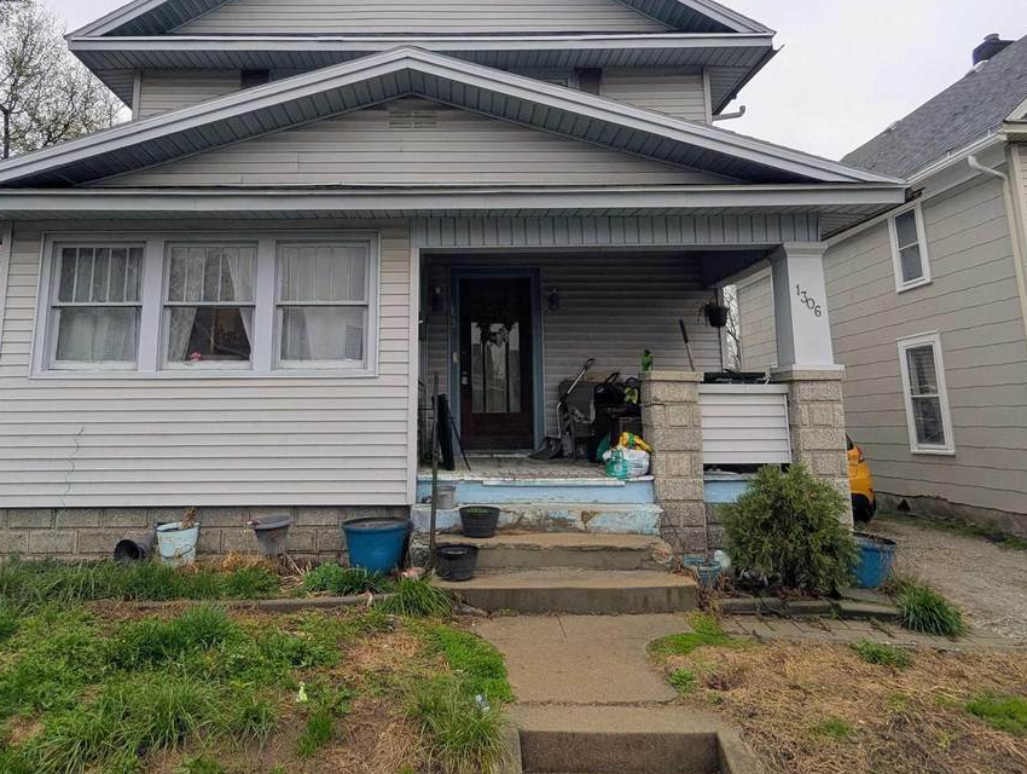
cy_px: 296
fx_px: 713
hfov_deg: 71.2
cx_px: 449
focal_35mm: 24
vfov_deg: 56.3
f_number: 2.2
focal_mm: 2.35
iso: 51
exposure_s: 1/111
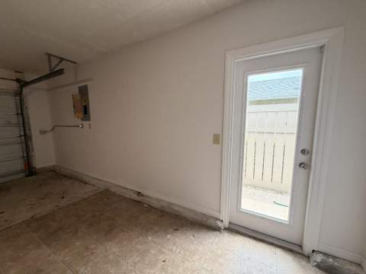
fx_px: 148
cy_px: 137
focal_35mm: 14
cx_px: 183
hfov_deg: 102.1
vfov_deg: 85.7
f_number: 2.2
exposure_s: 1/120
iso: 200
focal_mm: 2.22
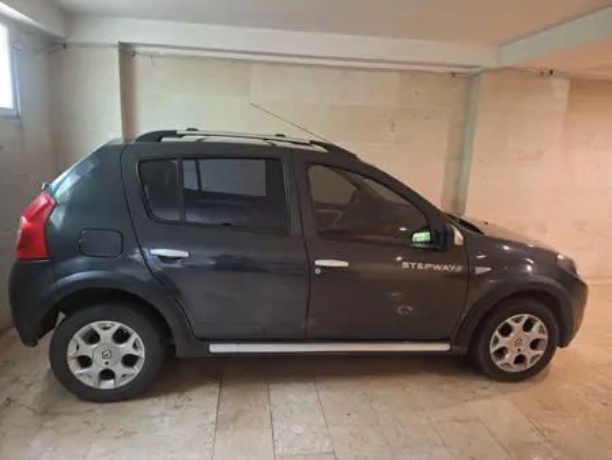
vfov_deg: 58.9
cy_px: 230
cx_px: 306
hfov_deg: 73.9
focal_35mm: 23
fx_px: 407
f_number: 1.8
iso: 400
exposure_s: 1/25
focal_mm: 5.54
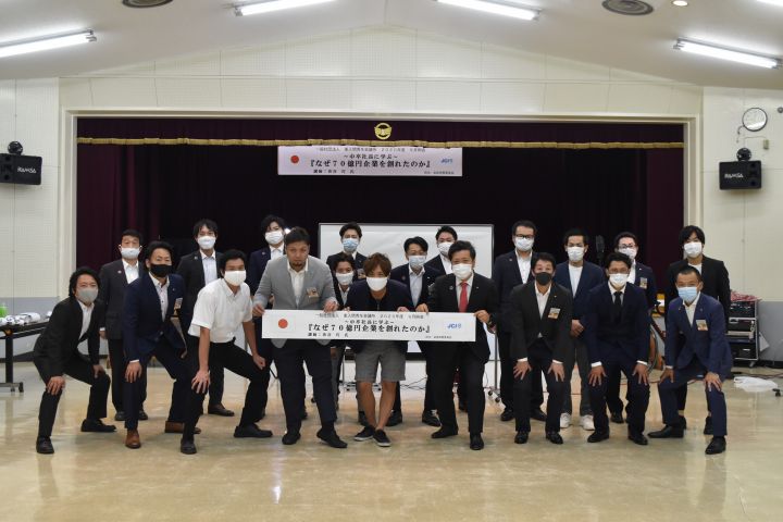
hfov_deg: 46.4
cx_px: 392
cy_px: 261
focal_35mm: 42
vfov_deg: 31.9
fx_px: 913
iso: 1250
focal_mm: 28
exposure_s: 1/125
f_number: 6.3
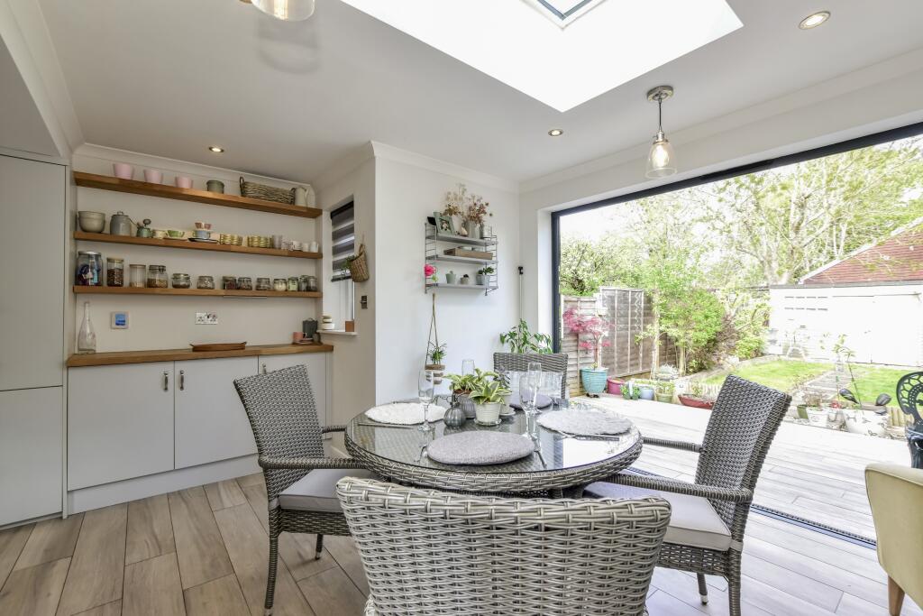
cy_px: 308
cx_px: 462
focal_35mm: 15
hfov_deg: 100.4
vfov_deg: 77.3
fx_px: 385
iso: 640
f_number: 8
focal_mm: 10
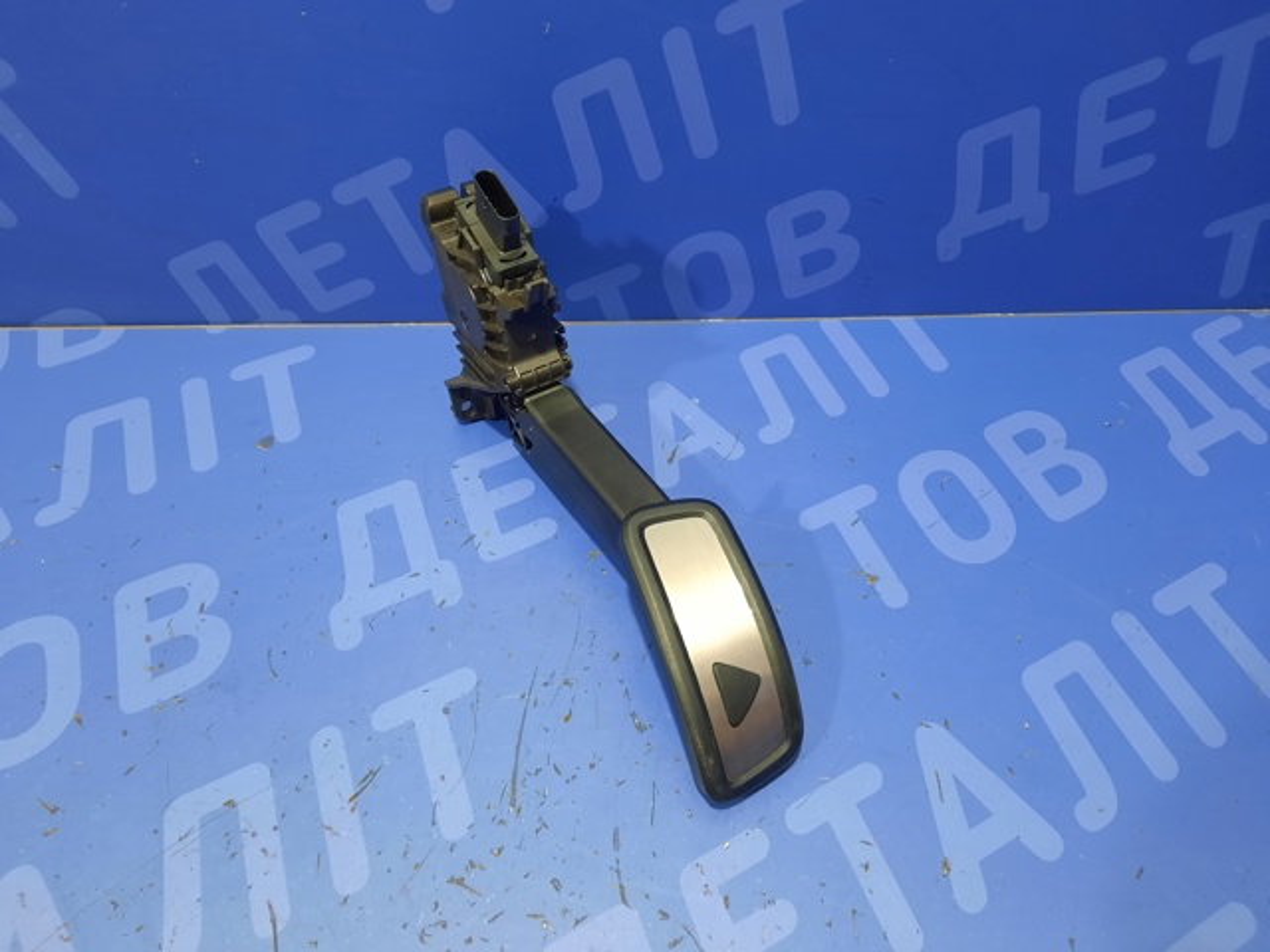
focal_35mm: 25
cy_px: 476
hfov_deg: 69.4
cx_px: 635
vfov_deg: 54.9
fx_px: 917
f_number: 2
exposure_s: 1/33
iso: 400
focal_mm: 4.6
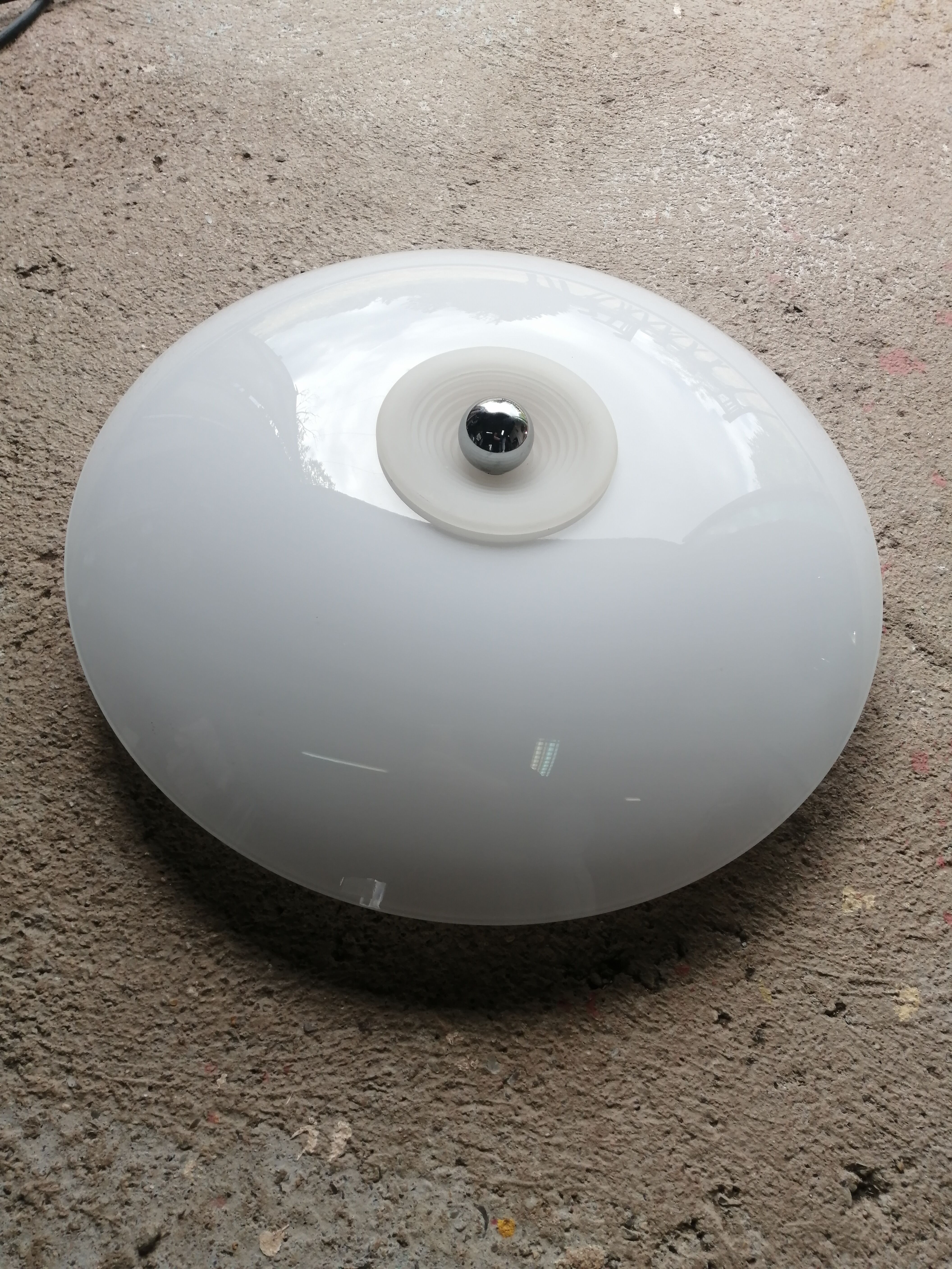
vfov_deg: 65.3
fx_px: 990
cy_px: 634
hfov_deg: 51.4
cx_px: 476
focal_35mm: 27
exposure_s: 1/235
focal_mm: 3.62
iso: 50
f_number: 1.8
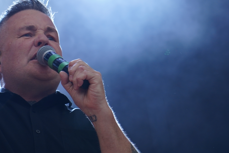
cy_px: 35
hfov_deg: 9.1
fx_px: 1444
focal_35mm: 227
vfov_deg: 6.0
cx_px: 97
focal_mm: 105
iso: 800
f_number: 4
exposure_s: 1/125
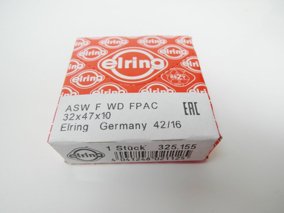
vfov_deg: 56.8
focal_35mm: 24
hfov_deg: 71.6
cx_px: 142
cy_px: 106
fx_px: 197
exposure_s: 1/60
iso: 100
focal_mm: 5.2
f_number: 2.5
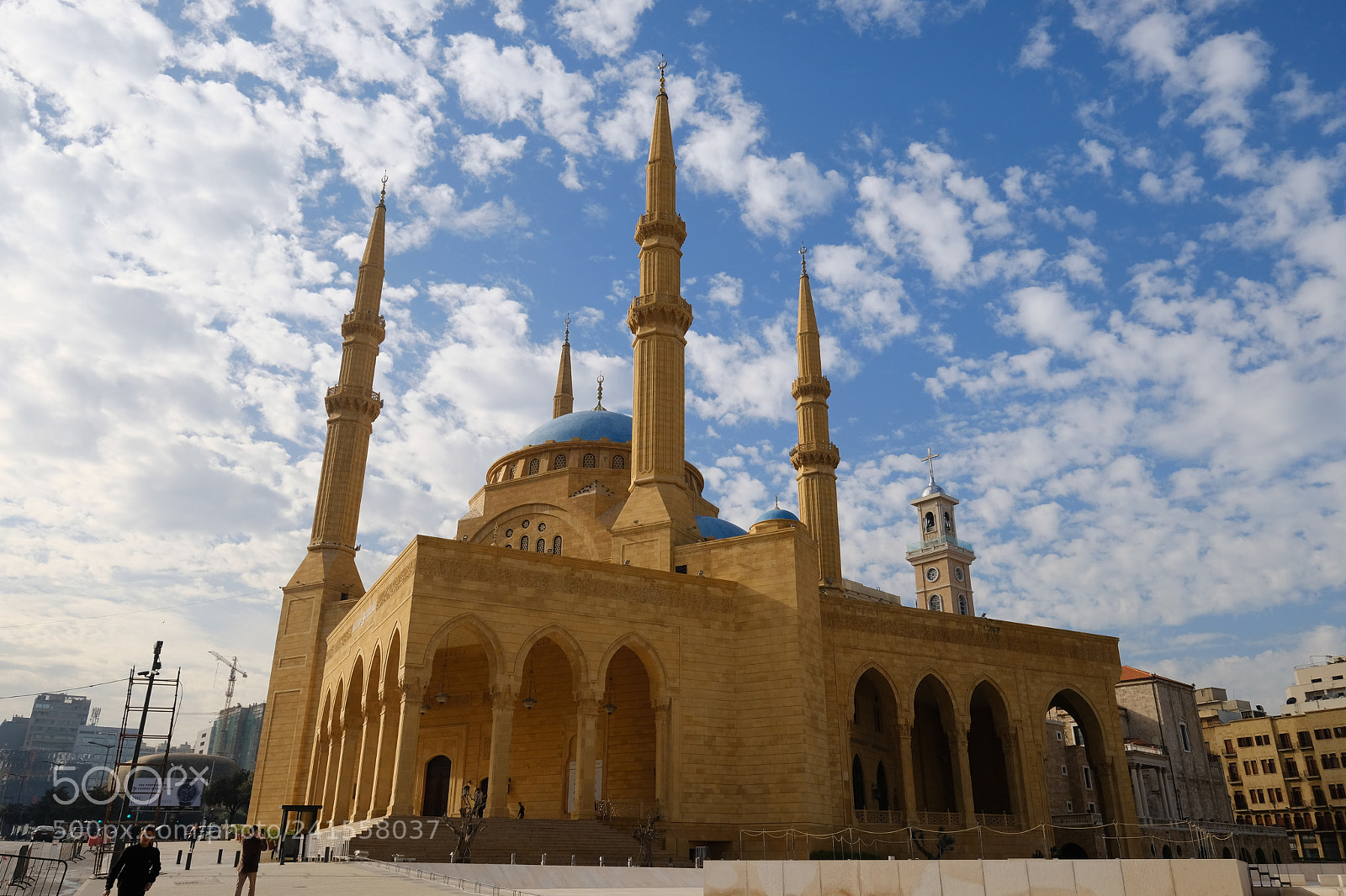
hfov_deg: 69.4
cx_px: 673
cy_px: 448
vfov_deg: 49.5
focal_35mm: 26
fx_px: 972
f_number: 5.6
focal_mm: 17.4
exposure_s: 1/1600
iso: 400
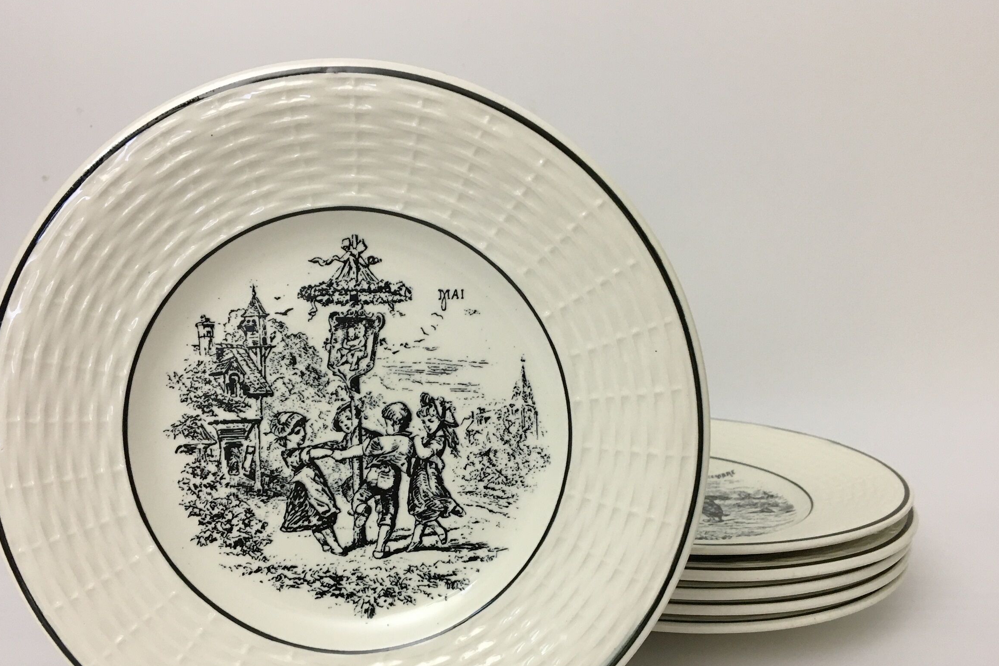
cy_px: 417
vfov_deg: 37.6
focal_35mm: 35
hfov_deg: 54.4
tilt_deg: -12.4
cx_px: 481
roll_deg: -0.9
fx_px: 971
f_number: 2.2
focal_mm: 4.15
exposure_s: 1/33
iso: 125
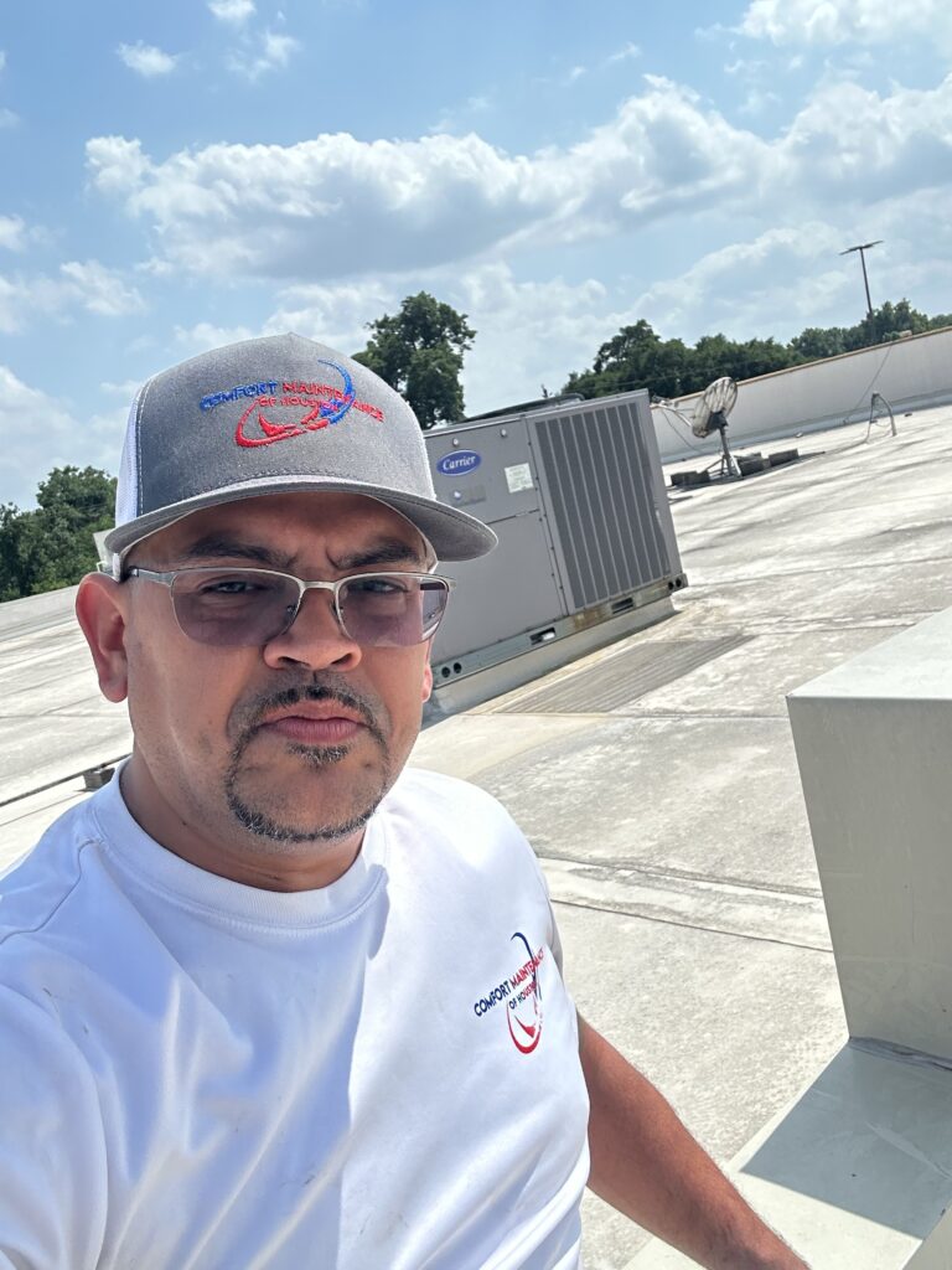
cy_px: 635
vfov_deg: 60.0
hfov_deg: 46.8
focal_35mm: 30
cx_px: 476
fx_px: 1100
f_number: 1.9
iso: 25
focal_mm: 2.69
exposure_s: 1/1923
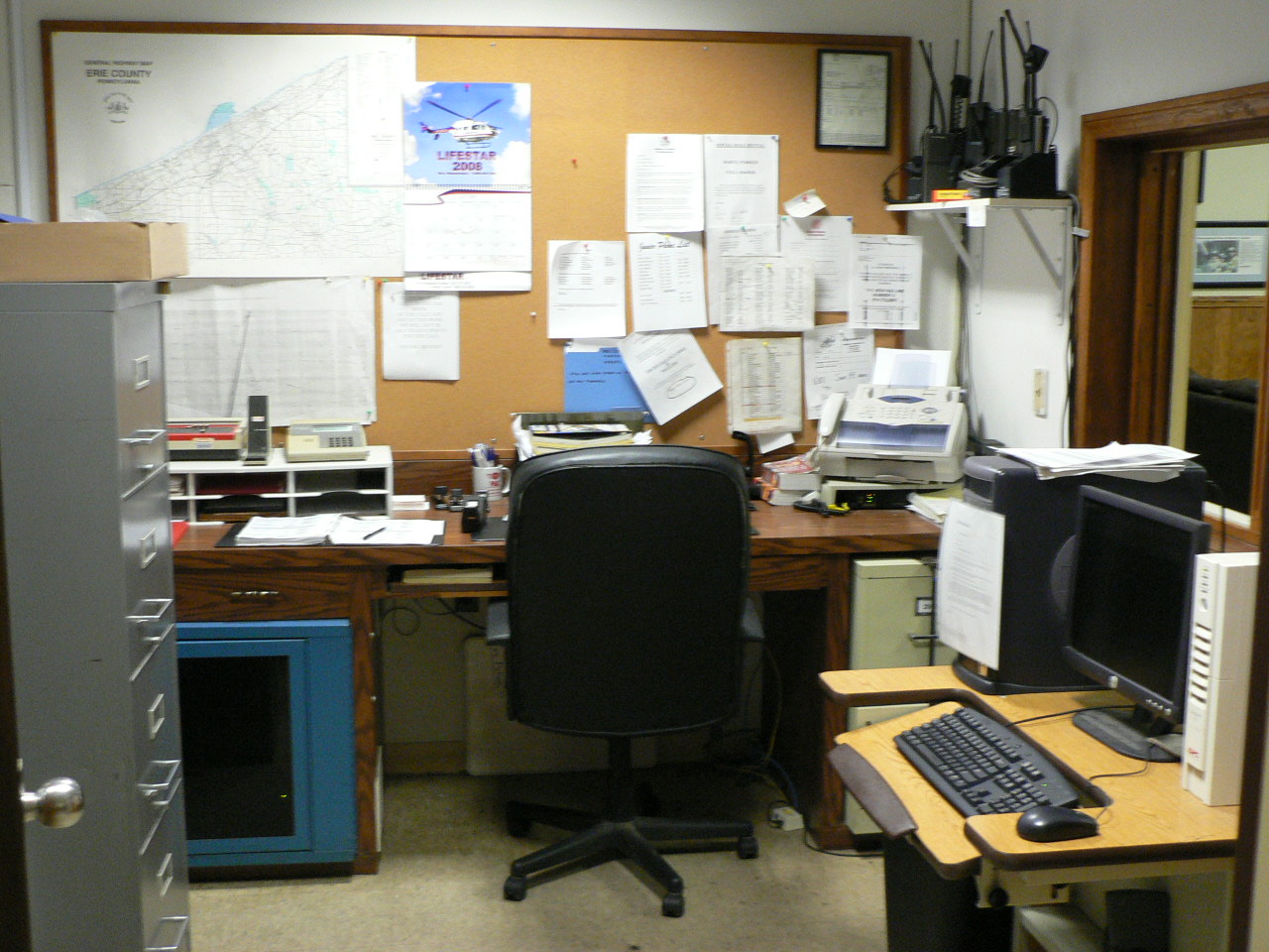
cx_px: 634
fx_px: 1466
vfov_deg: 36.0
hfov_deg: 46.8
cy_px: 476
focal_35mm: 40
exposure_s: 1/10
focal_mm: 6.6
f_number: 2.8
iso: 200
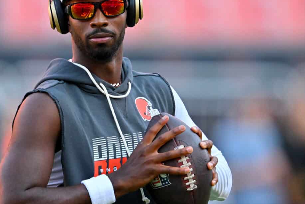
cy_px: 117
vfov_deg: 1.4
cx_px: 128
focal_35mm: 979
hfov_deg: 2.1
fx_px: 8294
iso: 2500
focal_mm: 560
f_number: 4
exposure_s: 1/2000
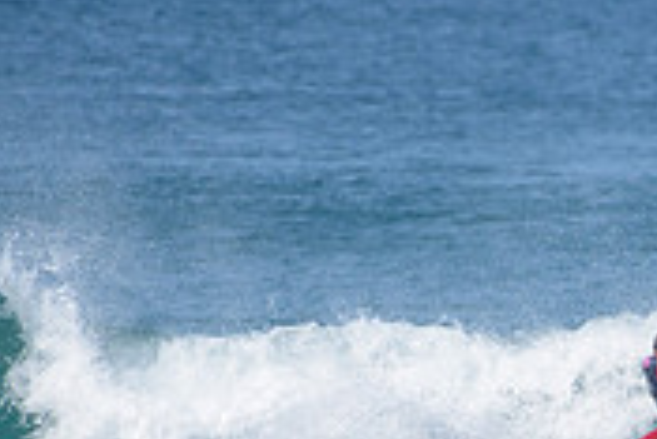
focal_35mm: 1657
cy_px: 475
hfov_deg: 1.2
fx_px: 30264
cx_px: 665
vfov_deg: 0.8
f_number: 6.3
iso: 250
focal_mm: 500
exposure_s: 1/2500
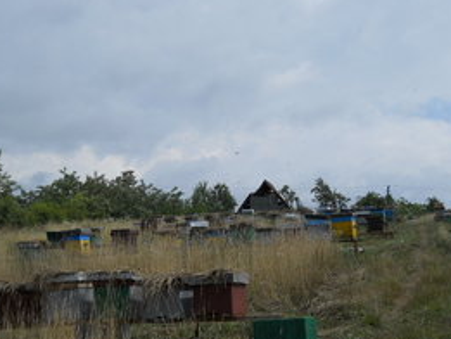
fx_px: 717
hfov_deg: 34.9
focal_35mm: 55
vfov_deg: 26.5
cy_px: 205
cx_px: 225
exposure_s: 1/800
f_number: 5.5
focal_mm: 6.72
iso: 80
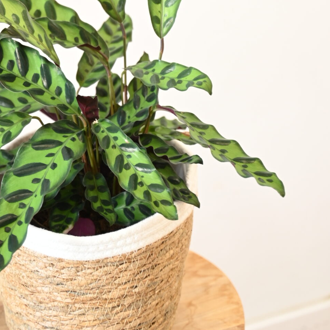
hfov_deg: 12.0
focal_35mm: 145
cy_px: -53
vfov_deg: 11.8
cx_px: 93
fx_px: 1564
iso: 800
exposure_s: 1/60
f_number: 2.8
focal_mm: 64
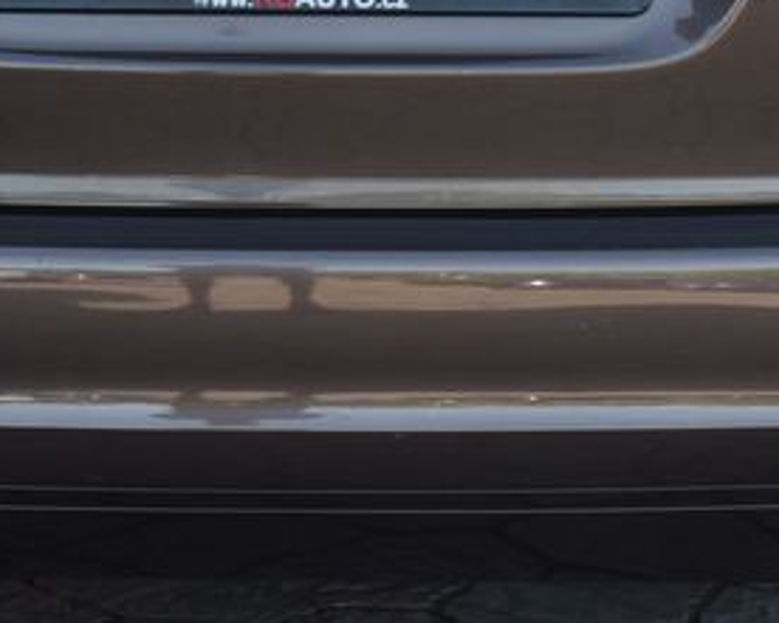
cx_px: 192
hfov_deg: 10.6
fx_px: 4175
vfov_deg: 8.4
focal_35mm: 181
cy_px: -183
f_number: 7.1
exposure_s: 1/200
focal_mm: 52
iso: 500
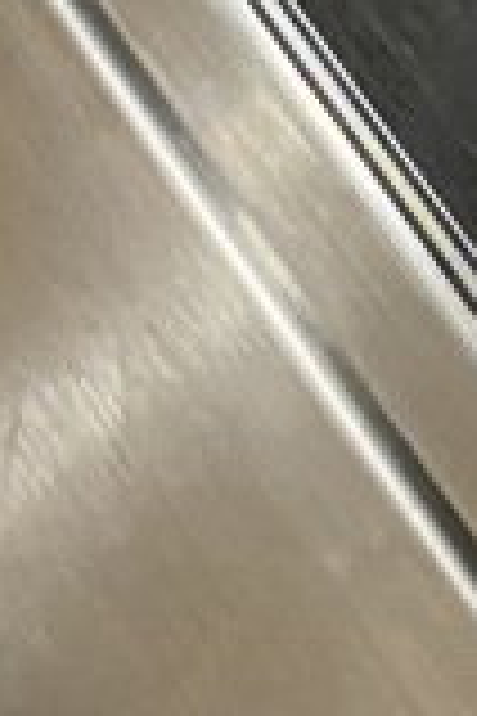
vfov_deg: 13.2
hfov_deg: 9.7
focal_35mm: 138
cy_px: -624
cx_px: 711
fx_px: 2743
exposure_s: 1/47
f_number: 1.8
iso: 500
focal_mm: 4.25
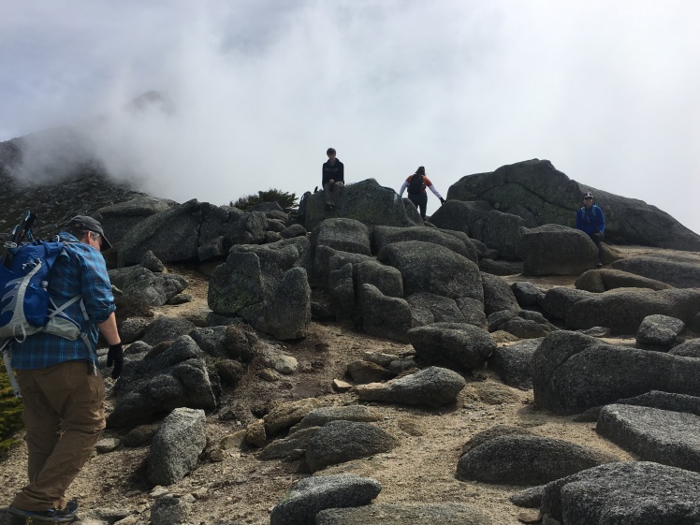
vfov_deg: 45.4
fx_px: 627
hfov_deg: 58.3
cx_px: 354
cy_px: 279
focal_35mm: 31
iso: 25
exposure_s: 1/3846
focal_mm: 4.15
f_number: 2.2
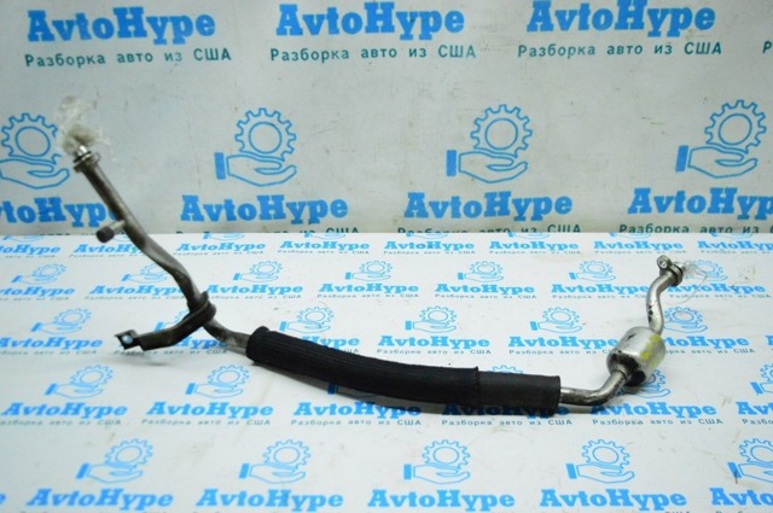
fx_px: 772
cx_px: 386
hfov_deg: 53.2
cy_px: 256
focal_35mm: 36
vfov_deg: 36.8
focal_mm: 24
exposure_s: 1/800
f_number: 4
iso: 6400
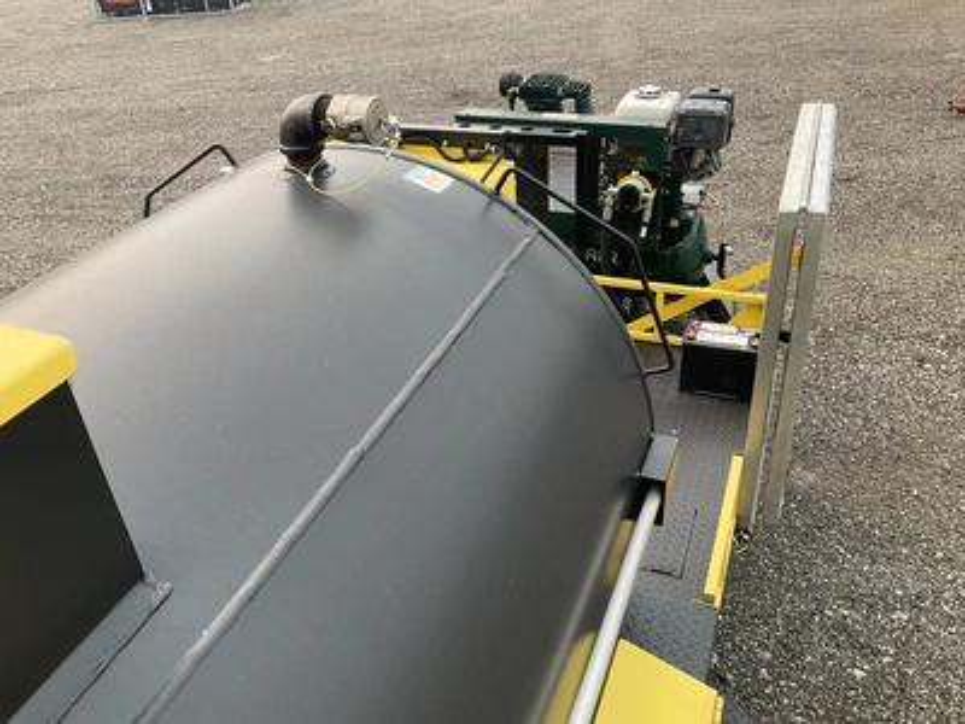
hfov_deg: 61.7
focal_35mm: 29
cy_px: 362
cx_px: 482
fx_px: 808
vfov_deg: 48.2
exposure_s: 1/378
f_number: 1.8
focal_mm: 3
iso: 25
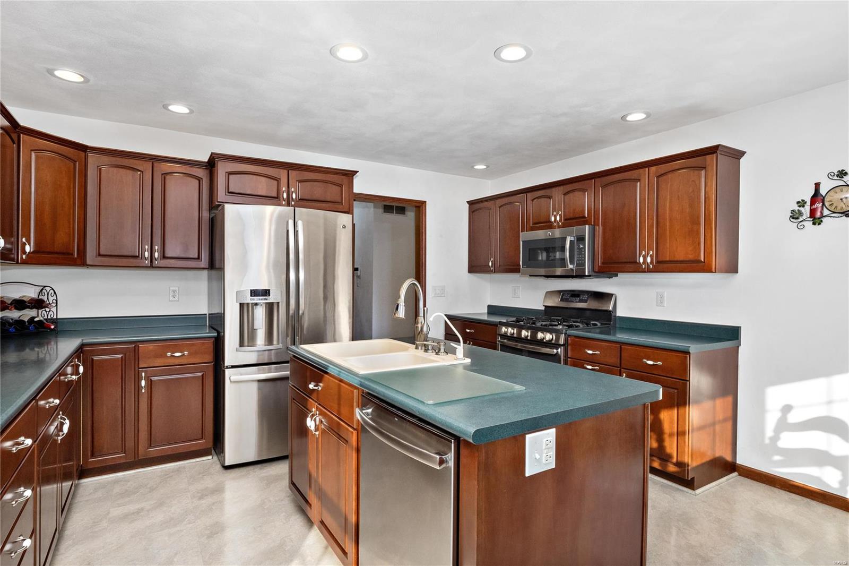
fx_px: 424
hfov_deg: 90.0
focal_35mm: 18
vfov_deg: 67.4
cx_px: 424
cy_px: 283
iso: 640
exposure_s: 1/250
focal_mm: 9
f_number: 9
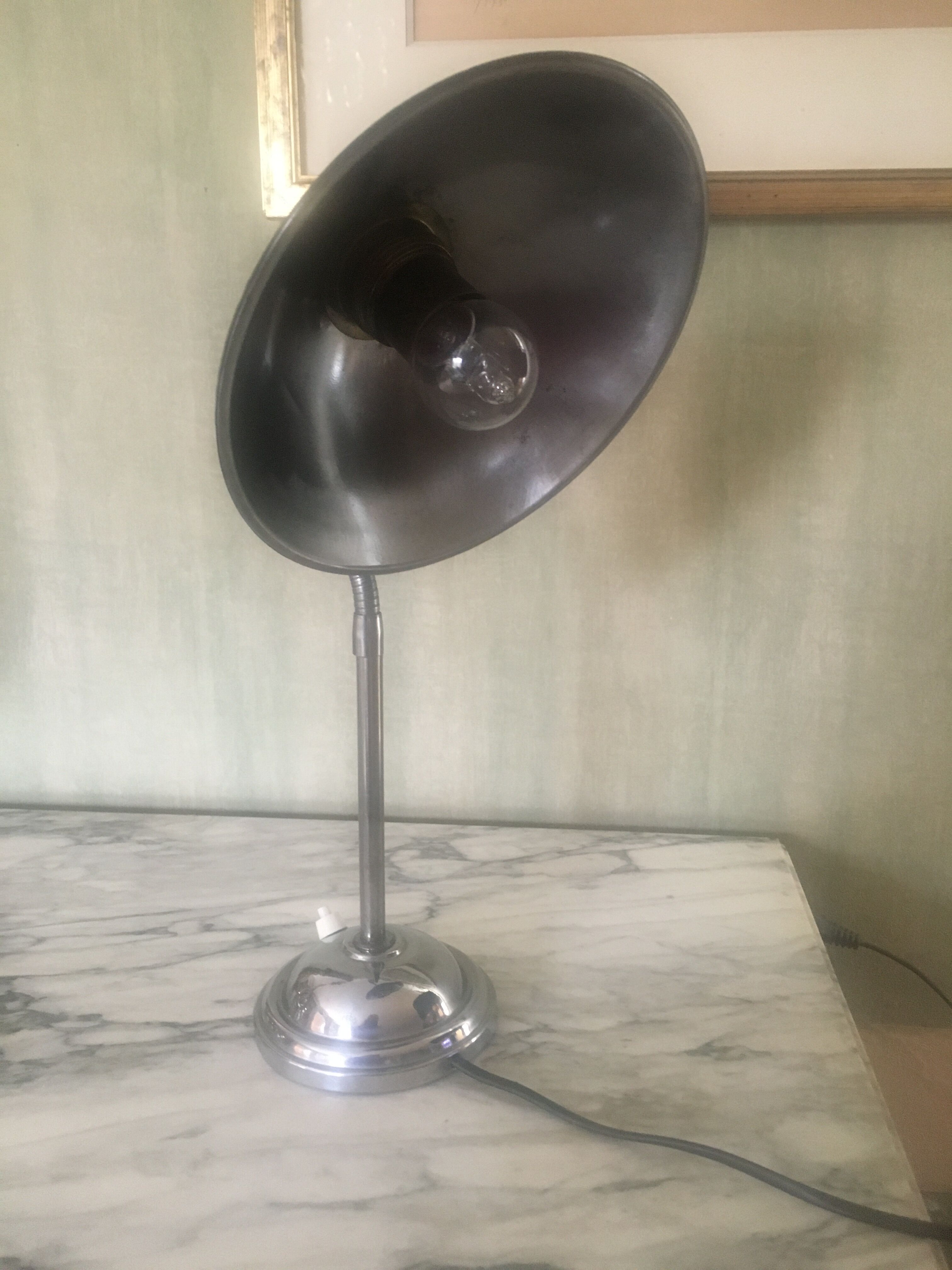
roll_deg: +0.1
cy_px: 635
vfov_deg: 61.7
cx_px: 476
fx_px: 1063
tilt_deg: -13.2
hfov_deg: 48.2
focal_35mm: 29
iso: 200
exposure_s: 1/20
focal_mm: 4.15
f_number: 2.2
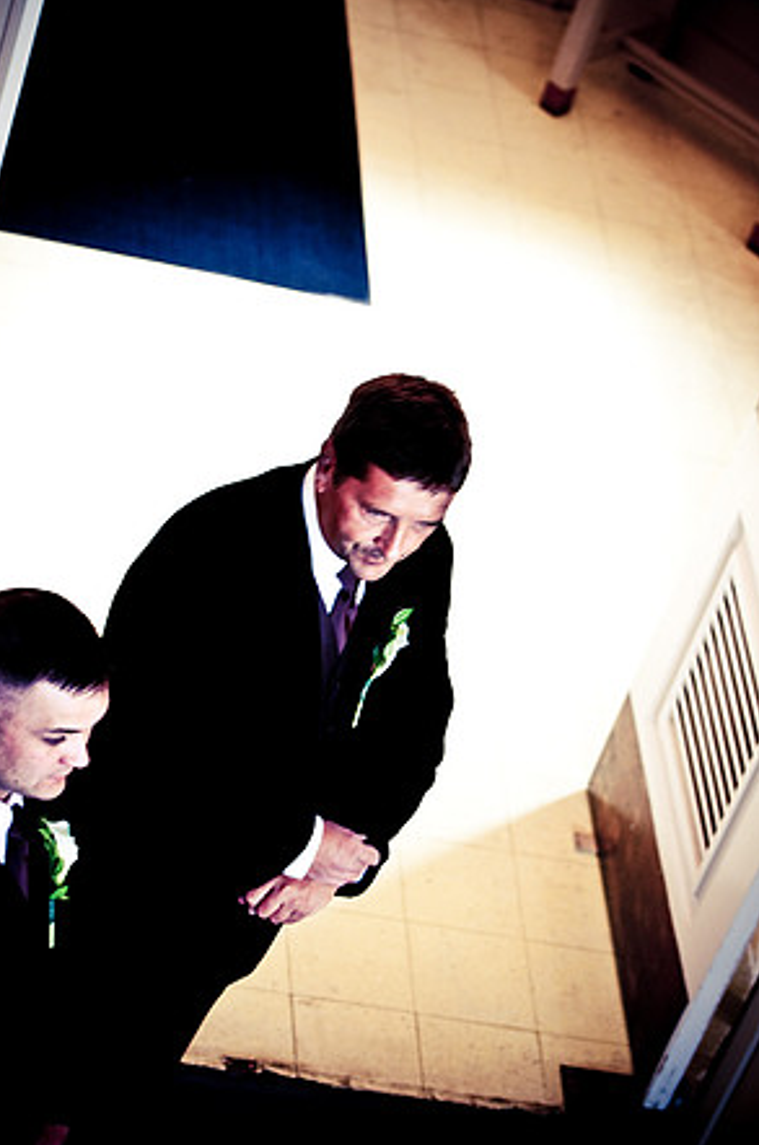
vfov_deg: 19.1
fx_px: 3397
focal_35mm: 107
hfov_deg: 12.7
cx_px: 374
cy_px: 578
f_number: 2.8
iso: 200
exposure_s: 1/30
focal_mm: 70
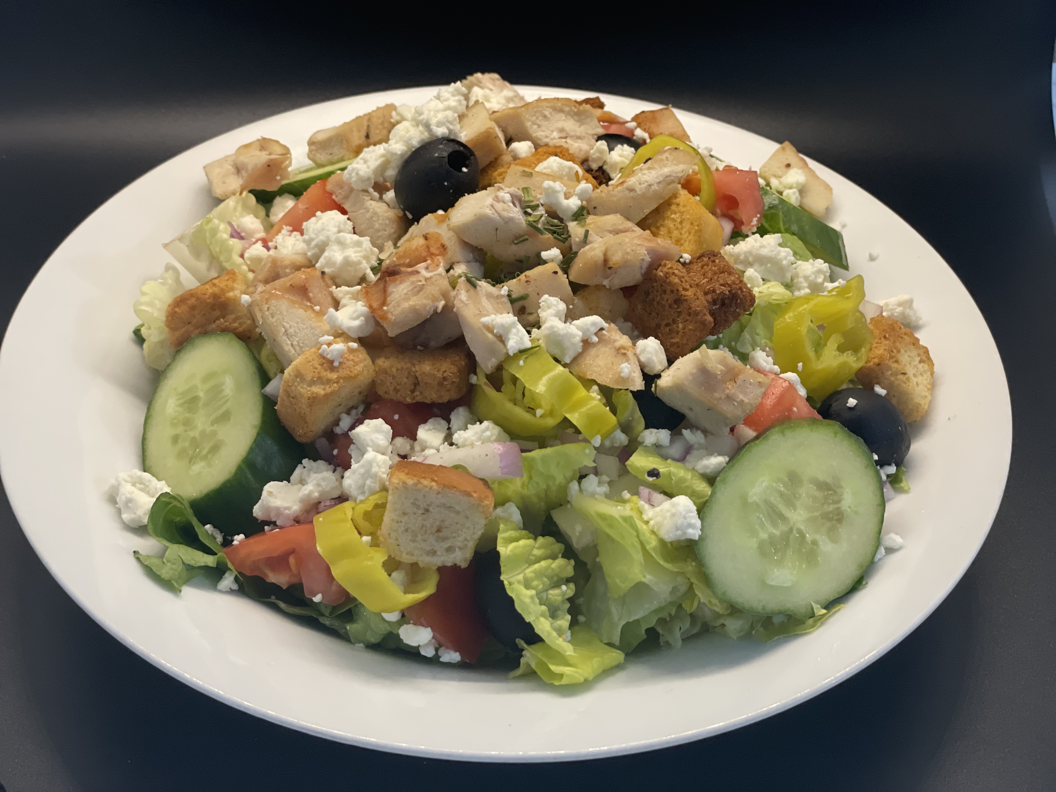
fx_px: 1586
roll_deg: -1.4
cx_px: 528
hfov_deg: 36.8
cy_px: 396
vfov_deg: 28.0
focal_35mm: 52
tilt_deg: -41.9
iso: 320
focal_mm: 6
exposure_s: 1/40
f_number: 2
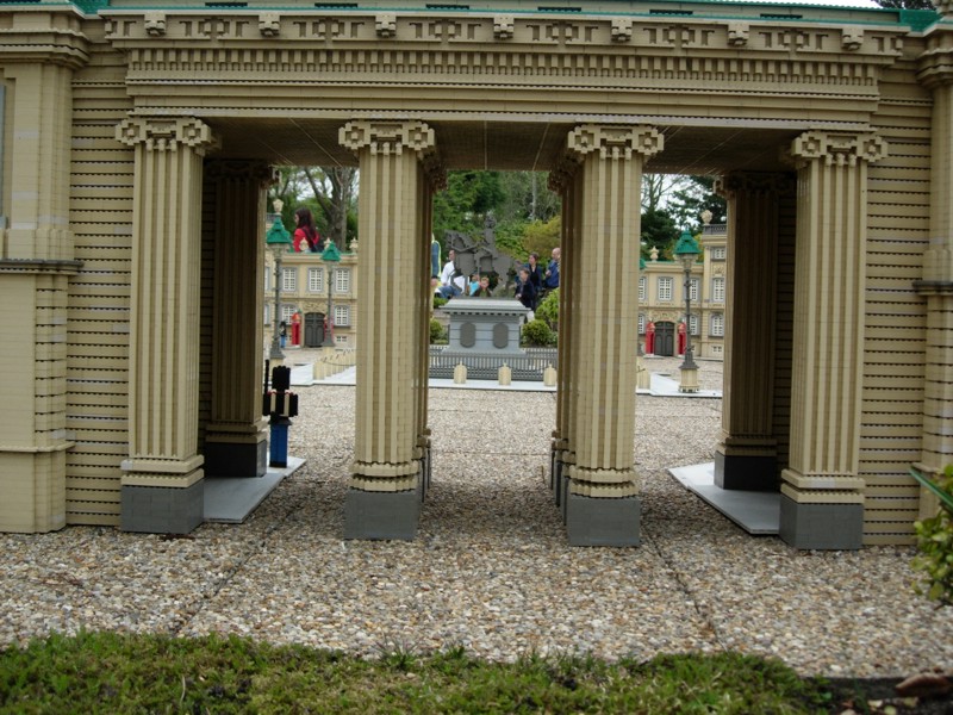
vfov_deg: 35.1
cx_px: 476
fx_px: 1129
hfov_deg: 45.8
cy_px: 358
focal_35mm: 41
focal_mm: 8.5
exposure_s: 1/542
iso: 64
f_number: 2.9
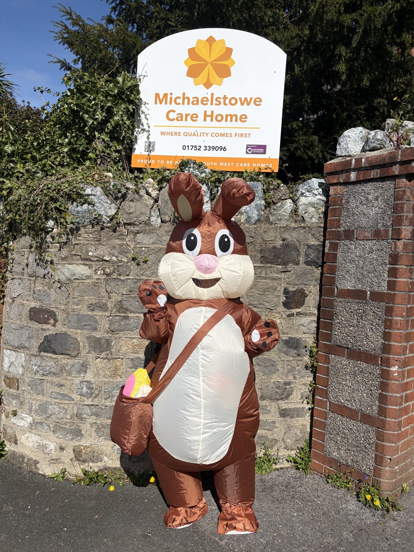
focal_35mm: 26
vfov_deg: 67.3
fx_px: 415
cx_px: 207
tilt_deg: -1.6
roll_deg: -3.3
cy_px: 276
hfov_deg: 53.1
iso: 50
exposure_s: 1/7813
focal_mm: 5.96
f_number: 1.6
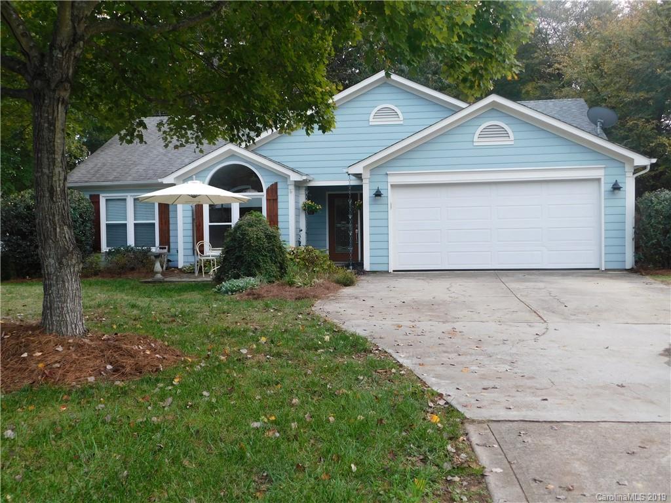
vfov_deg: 39.7
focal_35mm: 36
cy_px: 252
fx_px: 698
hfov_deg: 51.4
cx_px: 336
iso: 125
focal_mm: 6.3
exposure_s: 1/50
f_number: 3.5
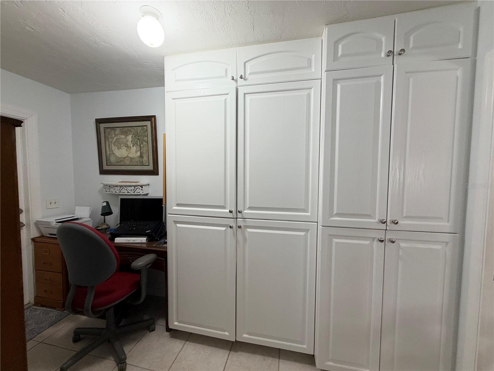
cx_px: 247
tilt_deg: -1.7
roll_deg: -1.7
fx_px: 200
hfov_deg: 102.1
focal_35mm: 14
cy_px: 186
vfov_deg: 85.7
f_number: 2.2
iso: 250
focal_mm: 2.22
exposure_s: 1/60
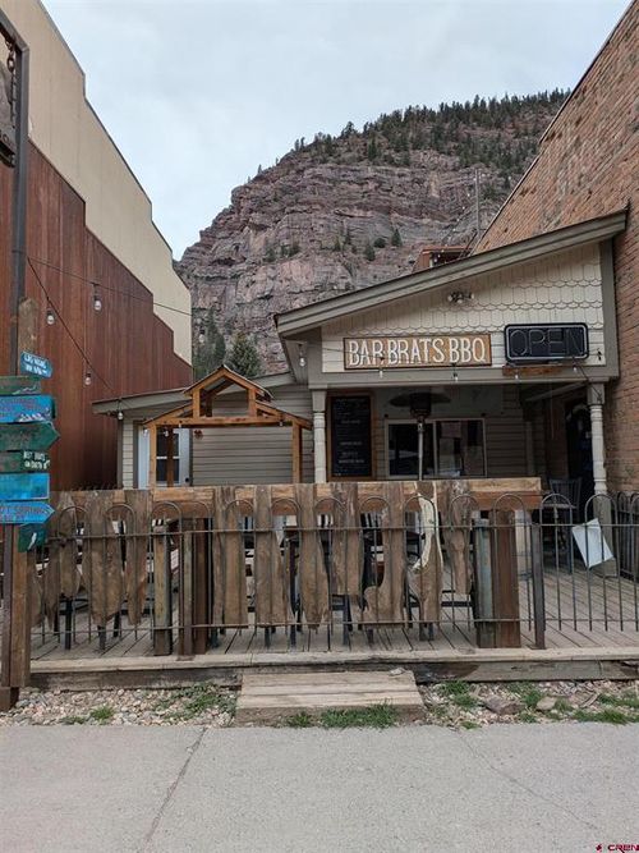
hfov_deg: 54.9
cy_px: 426
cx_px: 320
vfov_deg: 69.4
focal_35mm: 25
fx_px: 616
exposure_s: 1/1580
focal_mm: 5.43
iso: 51
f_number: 1.89
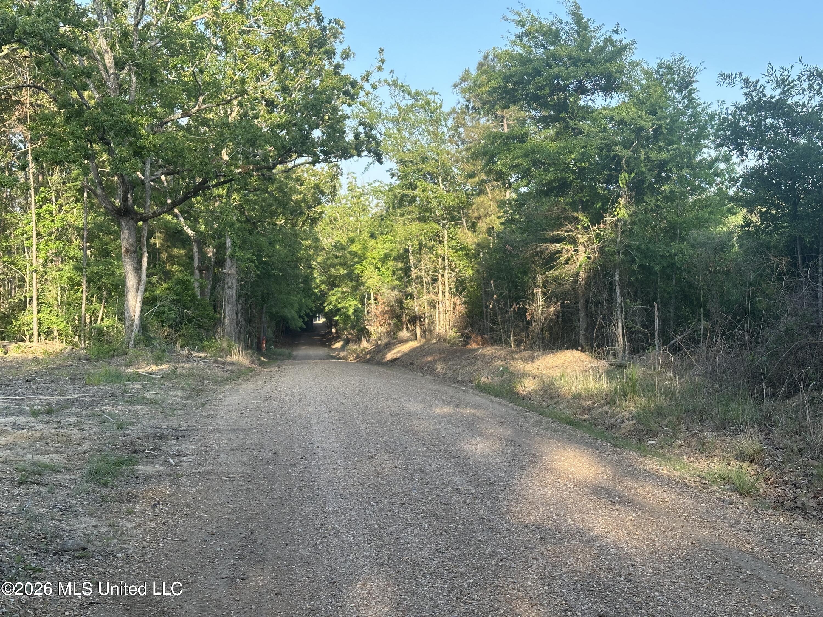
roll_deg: -0.3
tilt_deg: -0.6
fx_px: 1141
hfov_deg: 39.7
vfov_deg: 30.3
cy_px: 308
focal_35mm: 48
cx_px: 412
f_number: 1.78
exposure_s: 1/501
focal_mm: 6.86
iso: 64
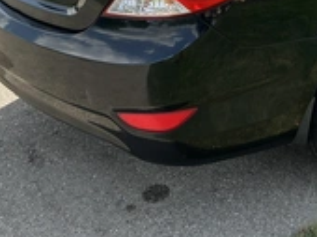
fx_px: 604
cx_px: 291
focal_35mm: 66
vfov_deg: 21.1
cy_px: -24
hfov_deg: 28.2
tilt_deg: -17.1
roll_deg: +0.3
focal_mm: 3
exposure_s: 1/829
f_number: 1.8
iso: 25
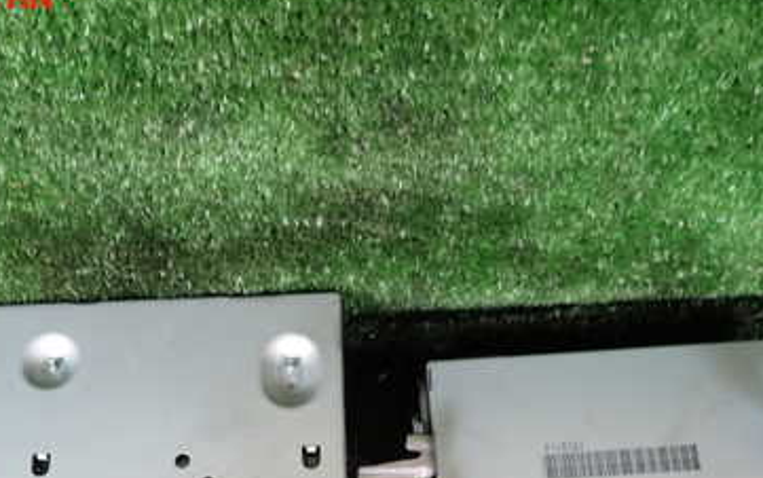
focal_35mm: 44
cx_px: 302
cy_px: 444
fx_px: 915
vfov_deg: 28.0
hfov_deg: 45.0
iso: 125
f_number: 2
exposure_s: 1/60
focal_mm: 4.5
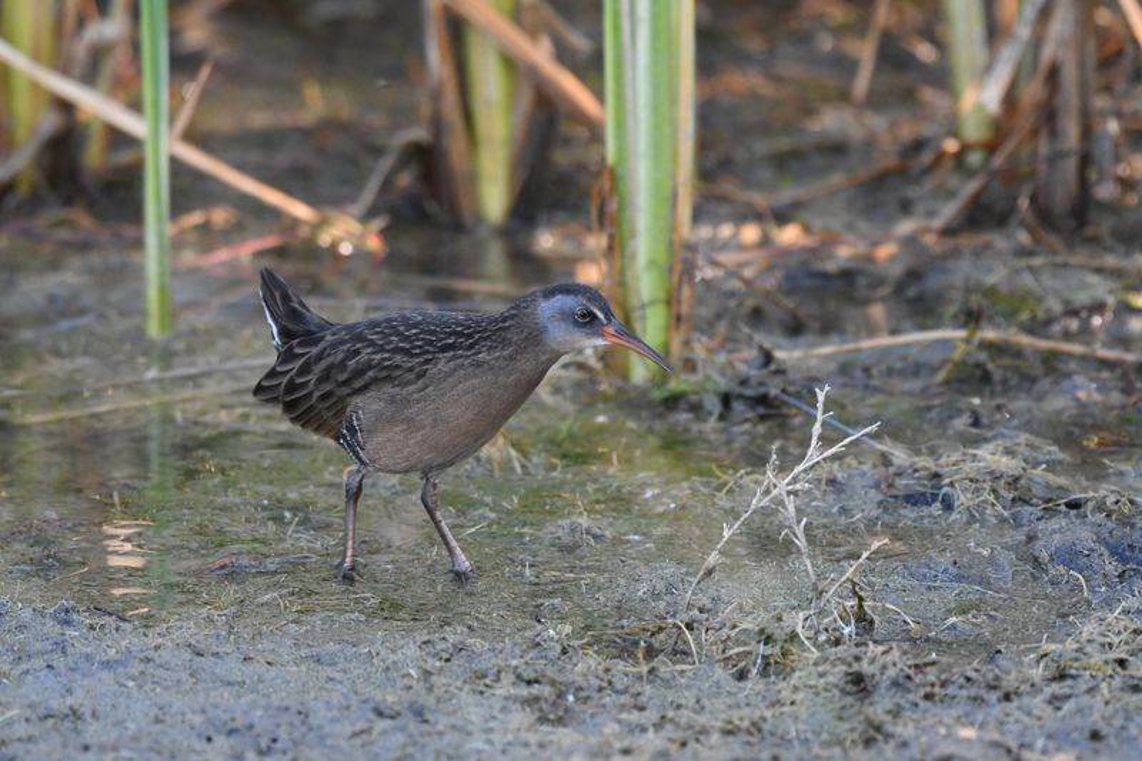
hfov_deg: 4.4
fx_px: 14747
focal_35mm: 465
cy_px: 380
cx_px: 571
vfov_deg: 3.0
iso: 2500
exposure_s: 1/800
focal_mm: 310
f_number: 5.6
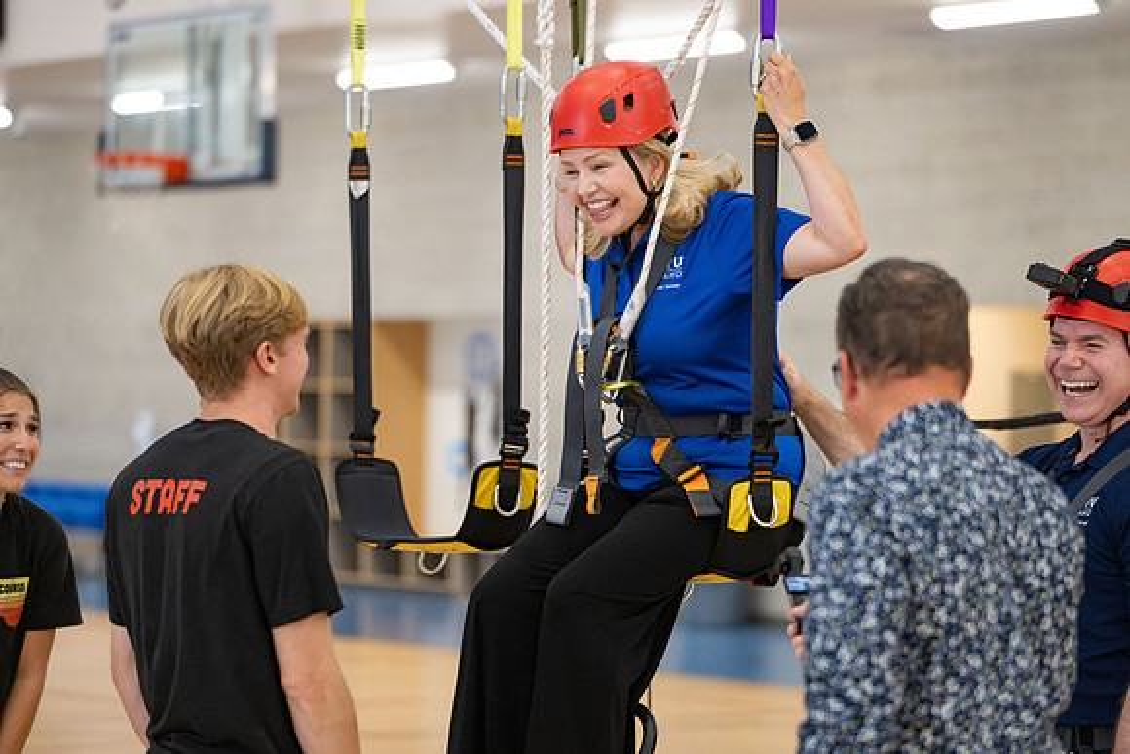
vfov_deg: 13.0
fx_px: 3296
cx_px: 565
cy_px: 377
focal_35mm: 105
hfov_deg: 19.5
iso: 6400
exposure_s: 1/1000
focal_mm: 105
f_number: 2.8
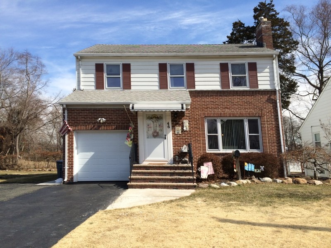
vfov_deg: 48.2
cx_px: 166
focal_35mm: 29
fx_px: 277
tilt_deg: +9.2
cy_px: 124
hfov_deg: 61.7
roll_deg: +1.2
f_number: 2.2
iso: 32
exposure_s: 1/1709
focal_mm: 4.15
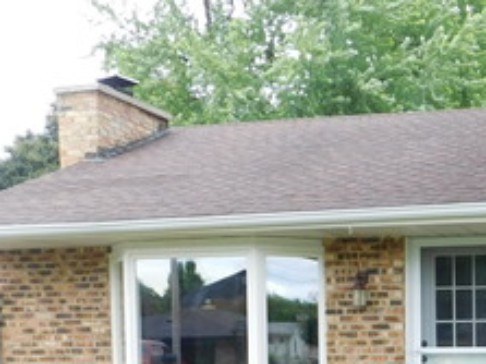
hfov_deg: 27.3
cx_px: 512
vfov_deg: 20.9
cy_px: 421
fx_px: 926
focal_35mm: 66
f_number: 3
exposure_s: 1/100
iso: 125
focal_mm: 4
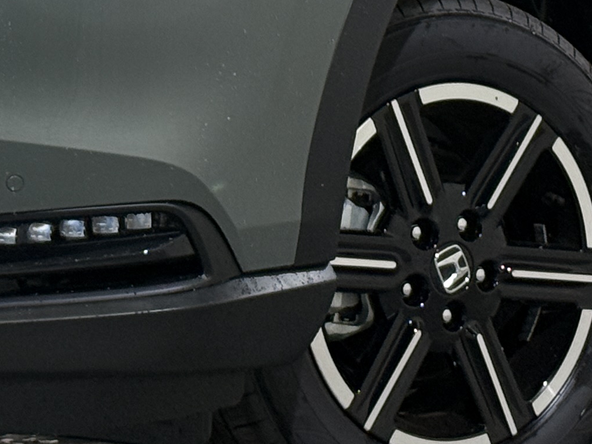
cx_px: 129
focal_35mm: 191
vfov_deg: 7.7
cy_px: -188
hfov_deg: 10.3
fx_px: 3267
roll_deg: +0.0
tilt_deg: +0.0
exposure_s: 1/60
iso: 125
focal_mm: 6.76
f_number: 1.78
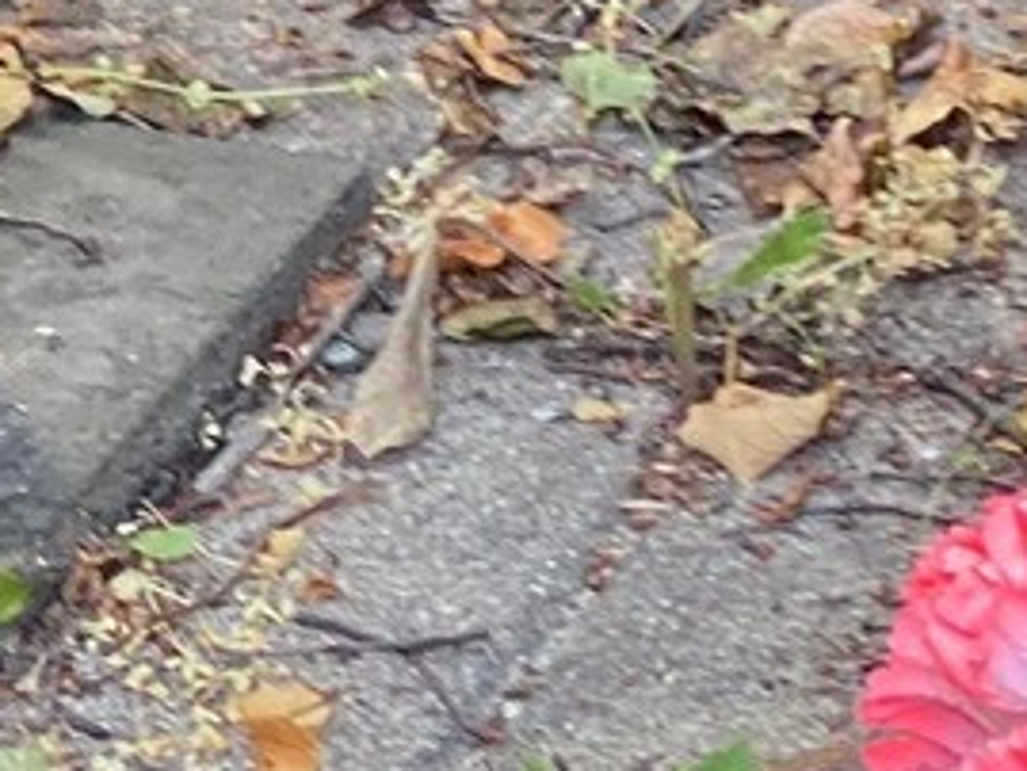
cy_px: -244
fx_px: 8251
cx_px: 2107
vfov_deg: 5.3
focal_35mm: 278
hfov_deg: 6.9
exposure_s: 1/60
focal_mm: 6
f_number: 2
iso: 160
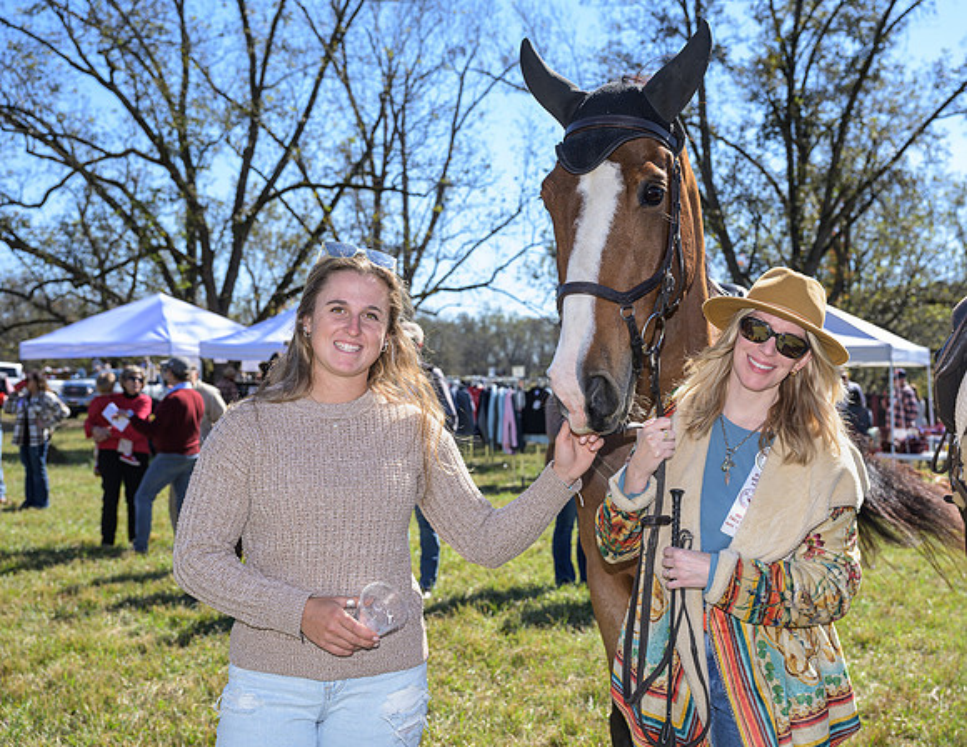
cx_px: 548
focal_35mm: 40
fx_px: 1132
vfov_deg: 36.5
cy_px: 359
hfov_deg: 46.2
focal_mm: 35
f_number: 5
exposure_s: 1/250
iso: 50
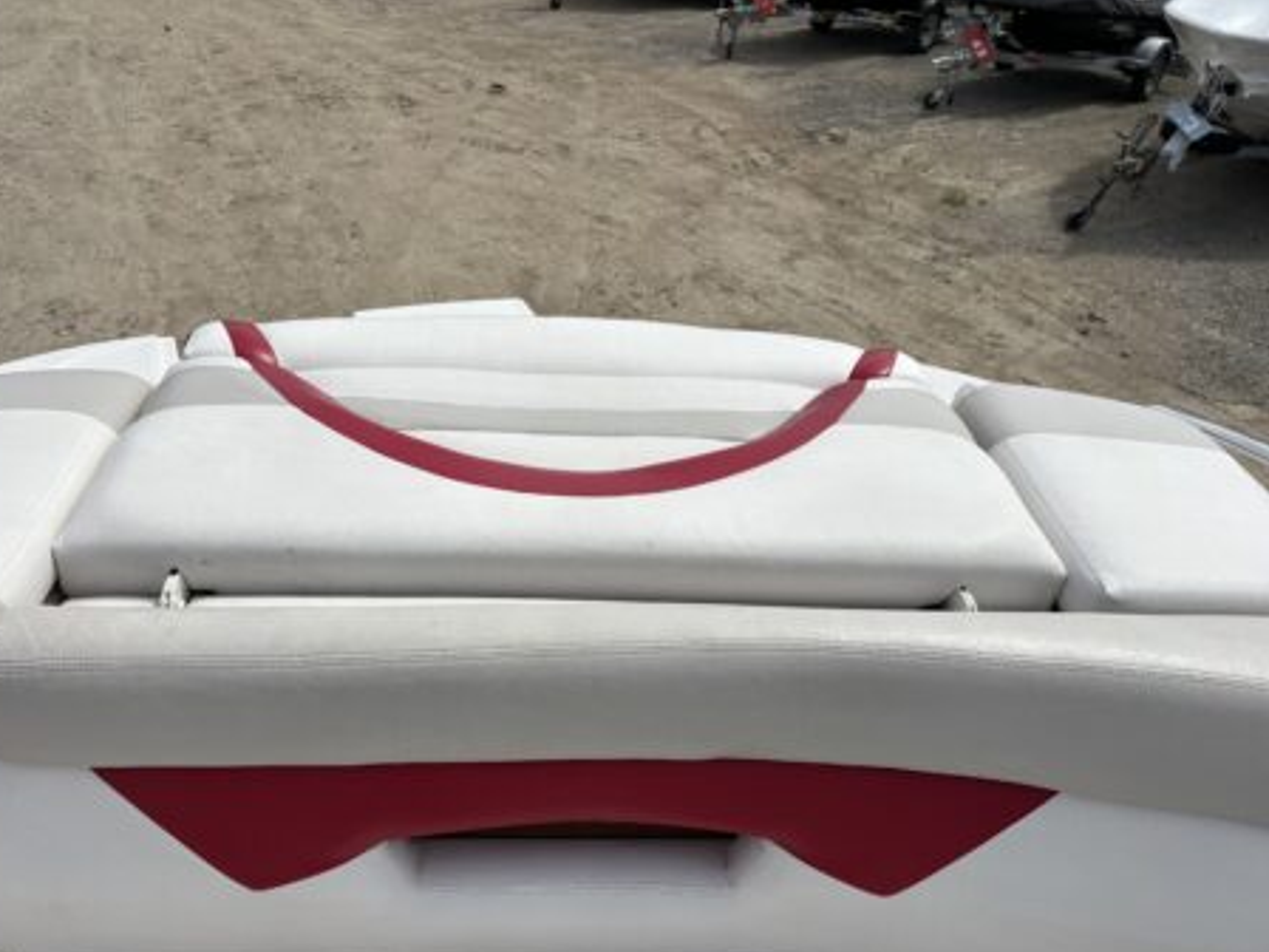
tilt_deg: -34.8
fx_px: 1063
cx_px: 575
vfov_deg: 48.2
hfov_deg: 61.5
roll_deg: -4.2
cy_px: 523
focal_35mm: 29
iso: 50
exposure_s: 1/7692
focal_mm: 5.96
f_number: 1.6
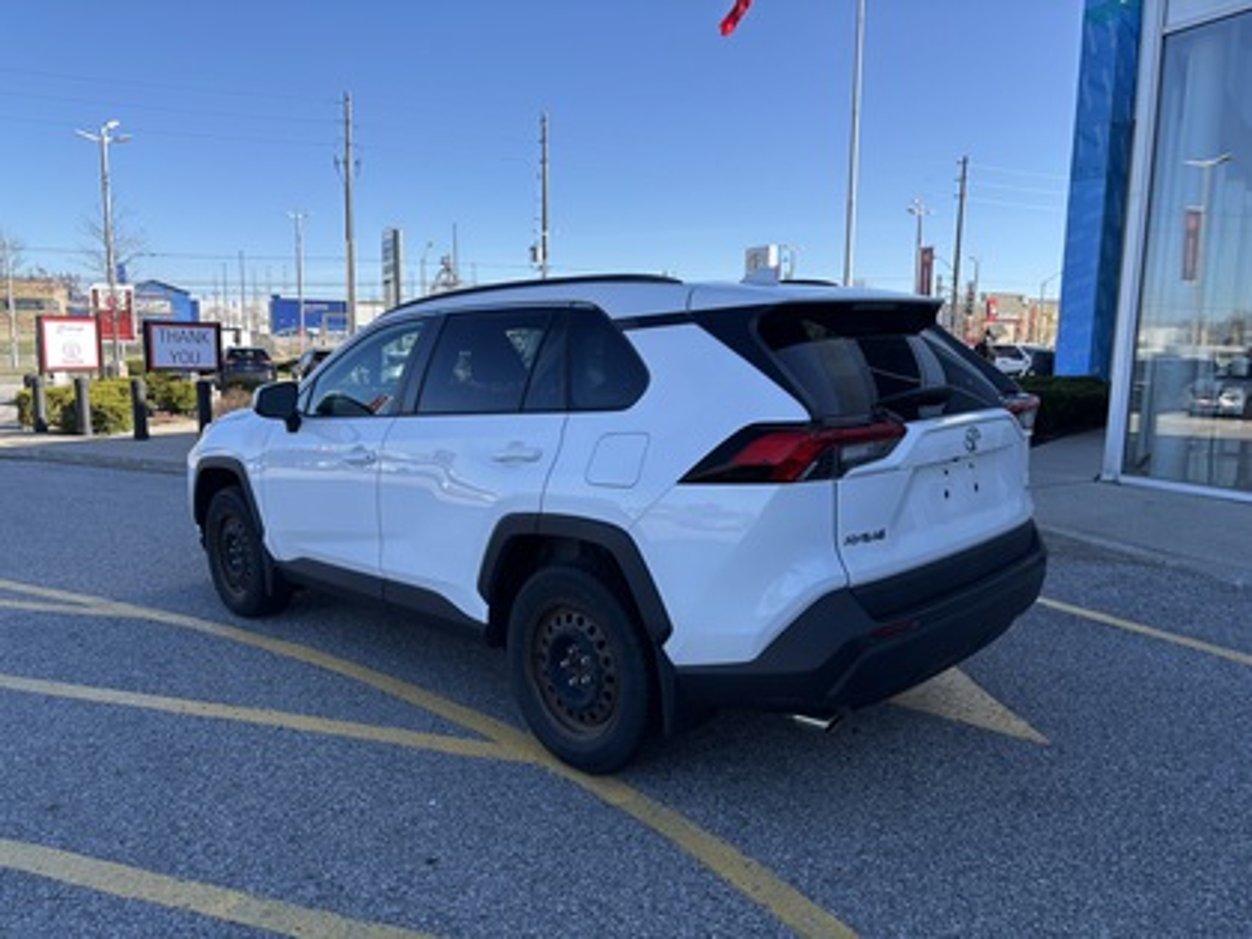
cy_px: 470
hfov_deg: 67.3
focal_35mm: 26
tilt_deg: -8.5
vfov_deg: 53.1
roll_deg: -1.2
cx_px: 626
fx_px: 940
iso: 50
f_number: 1.6
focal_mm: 5.96
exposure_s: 1/1783
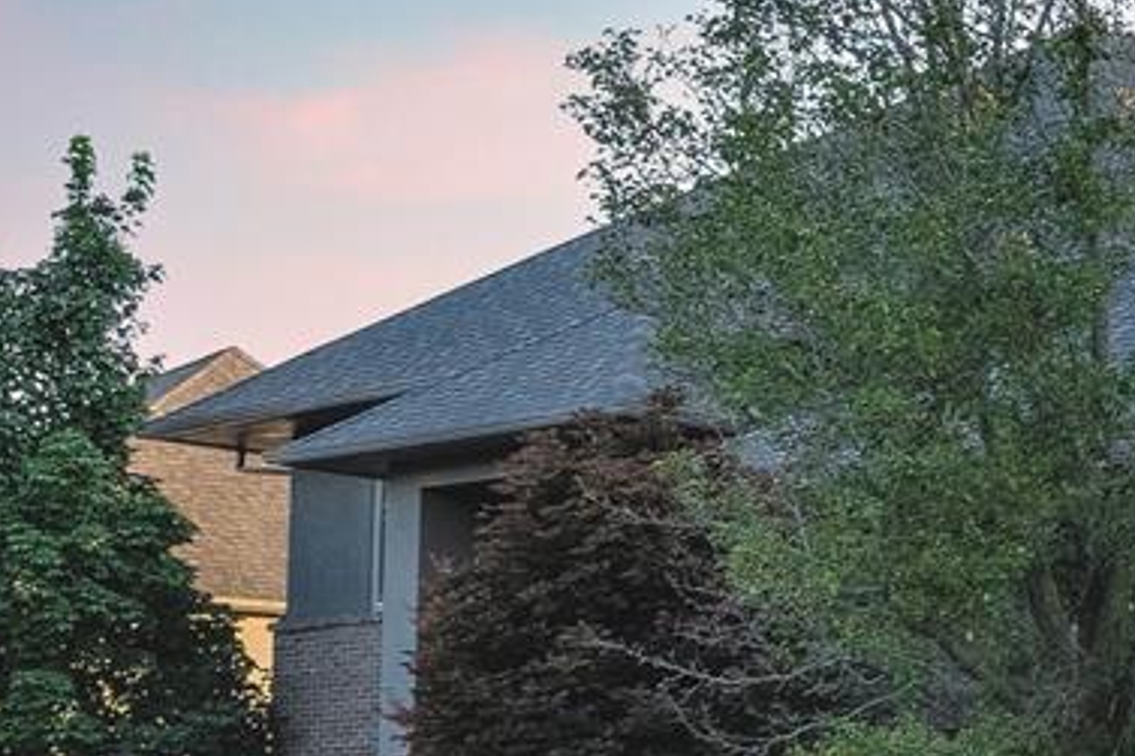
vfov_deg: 10.9
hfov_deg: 15.6
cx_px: 1466
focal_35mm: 125
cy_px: 488
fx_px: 3939
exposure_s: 1/1600
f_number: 9
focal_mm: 31
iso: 1250
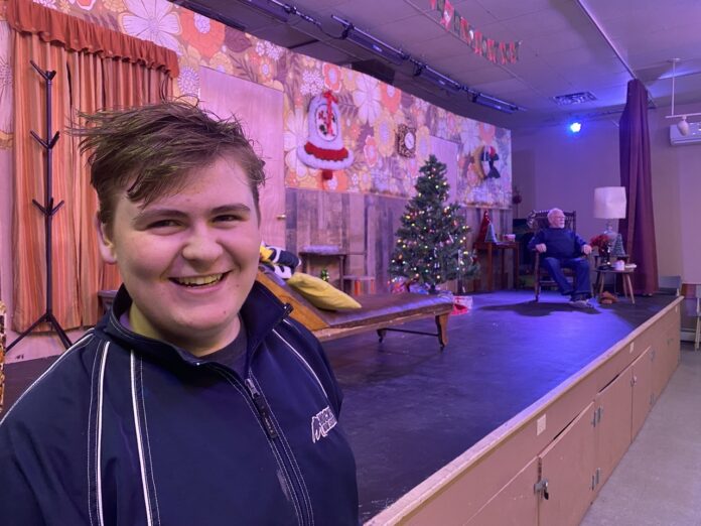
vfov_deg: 53.1
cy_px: 263
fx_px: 527
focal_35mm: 26
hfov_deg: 67.3
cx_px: 350
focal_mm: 4.25
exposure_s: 1/60
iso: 400
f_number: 1.8
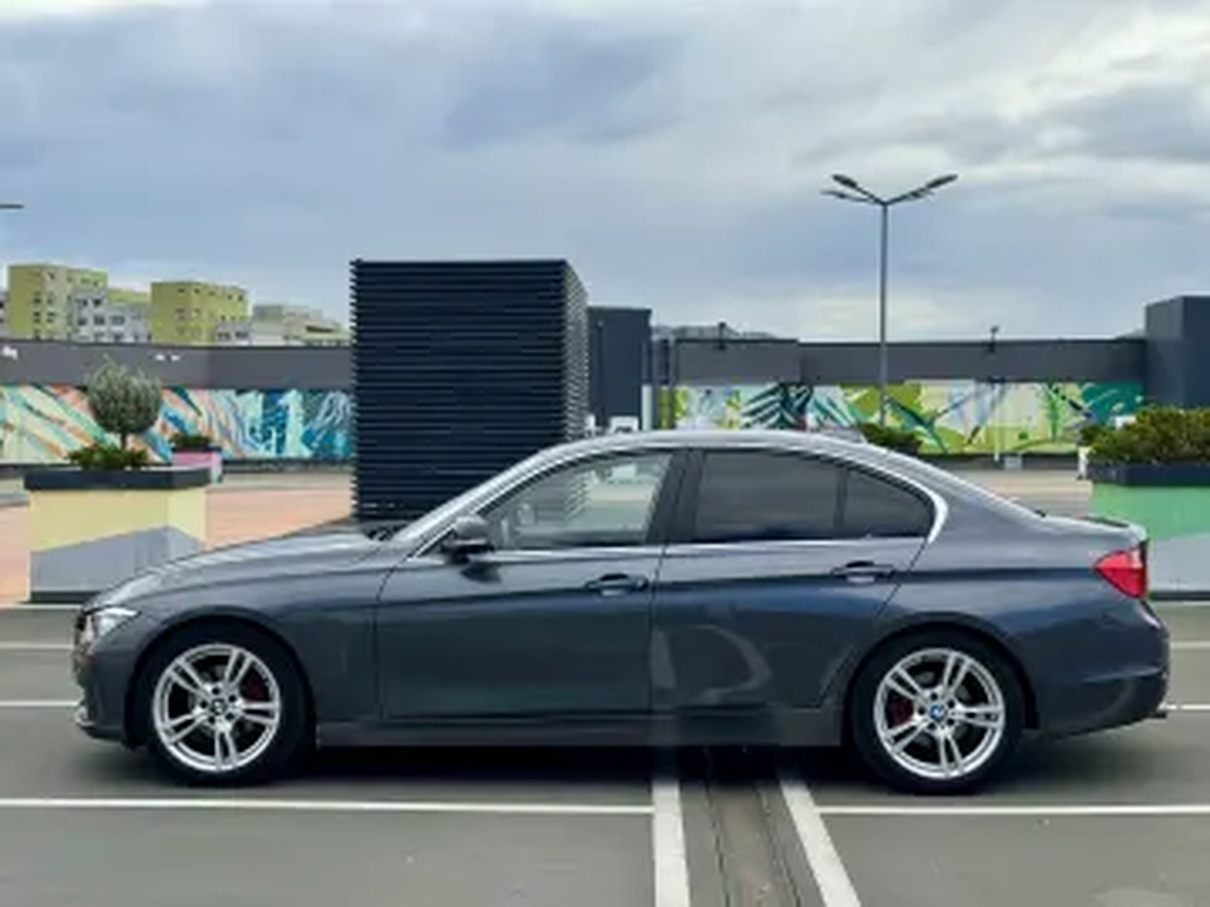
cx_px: 605
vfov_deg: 30.3
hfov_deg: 39.7
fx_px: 1678
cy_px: 454
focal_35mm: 48
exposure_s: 1/3817
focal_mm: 6.76
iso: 64
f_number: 1.78
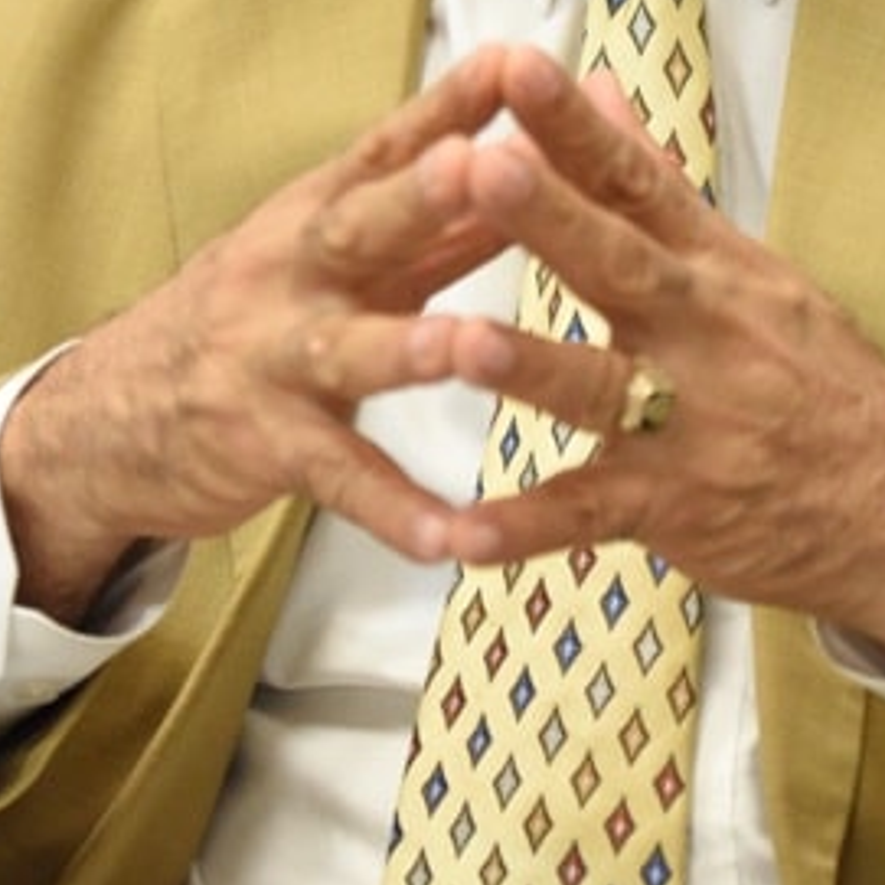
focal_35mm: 315
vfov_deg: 5.5
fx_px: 9111
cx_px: 475
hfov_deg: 5.6
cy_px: -214
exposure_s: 1/320
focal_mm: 98
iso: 3200
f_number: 3.2
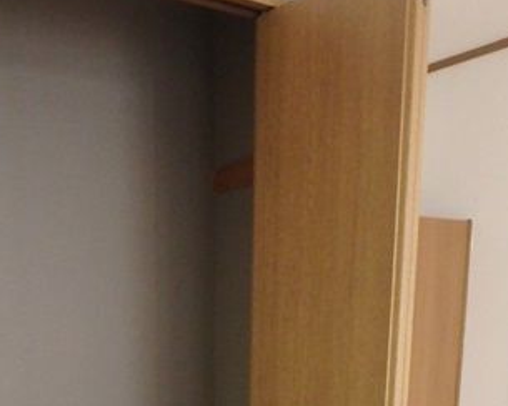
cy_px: 438
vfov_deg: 31.3
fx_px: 646
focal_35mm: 43
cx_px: 133
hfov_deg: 41.7
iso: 800
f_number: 3.5
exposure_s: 1/25
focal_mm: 3.7
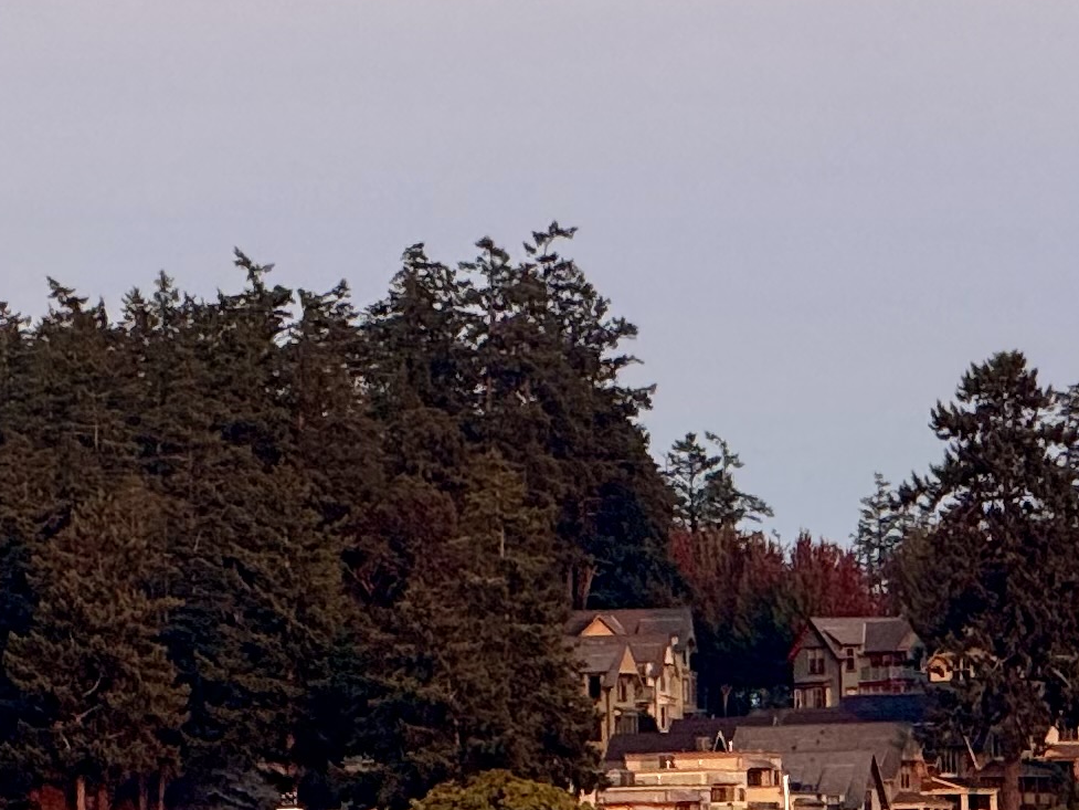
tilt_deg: +0.3
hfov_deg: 4.0
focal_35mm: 495
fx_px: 15431
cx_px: 468
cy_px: 757
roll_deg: +1.7
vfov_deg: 3.0
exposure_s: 1/222
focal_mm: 15.66
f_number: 2.8
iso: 50
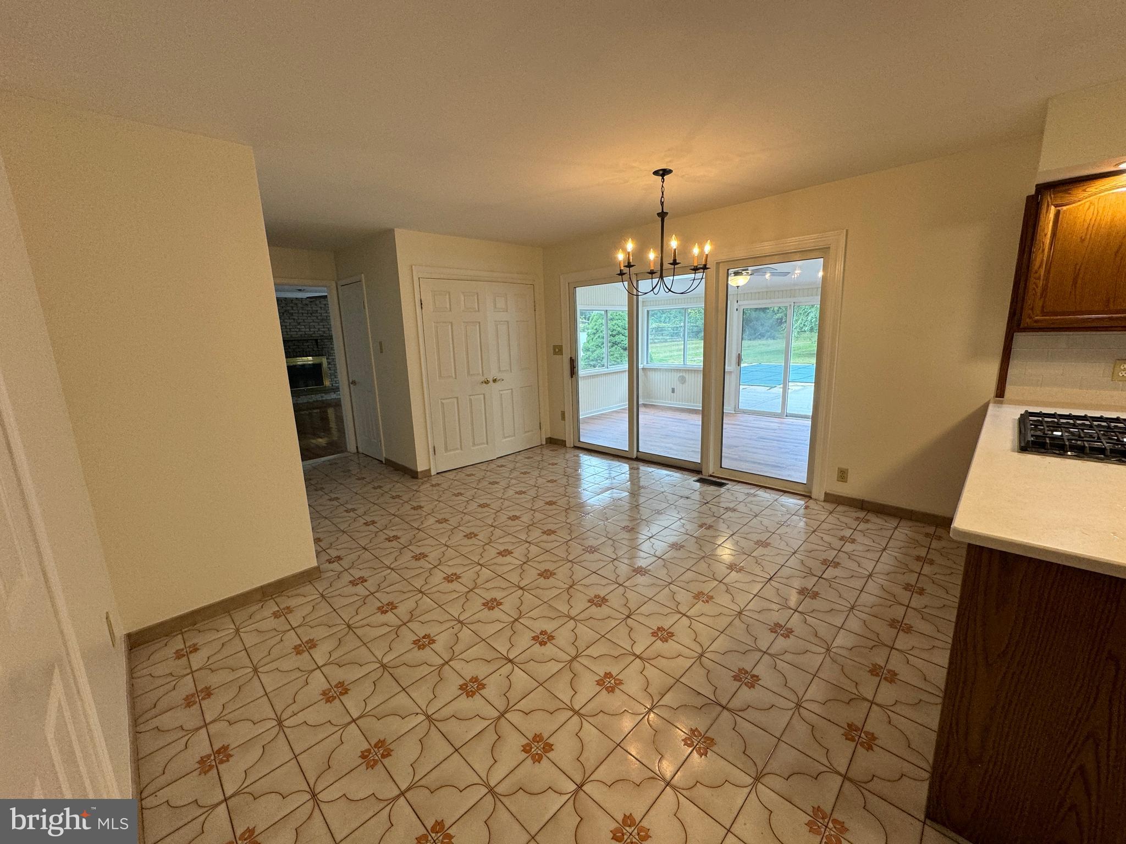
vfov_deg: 85.7
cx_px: 563
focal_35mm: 14
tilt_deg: -11.6
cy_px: 422
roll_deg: +1.6
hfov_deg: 102.1
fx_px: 455
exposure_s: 1/120
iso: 125
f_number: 2.2
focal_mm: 2.22
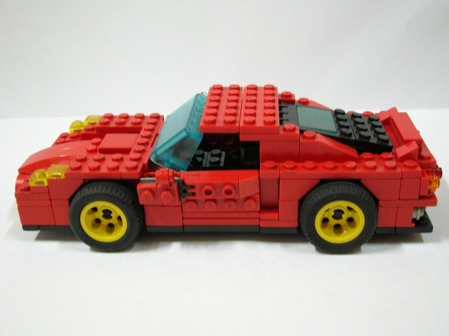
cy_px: 168
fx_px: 544
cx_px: 224
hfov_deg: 44.8
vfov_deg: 34.3
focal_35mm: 42
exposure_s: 1/2.4
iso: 100
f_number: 3.1
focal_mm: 7
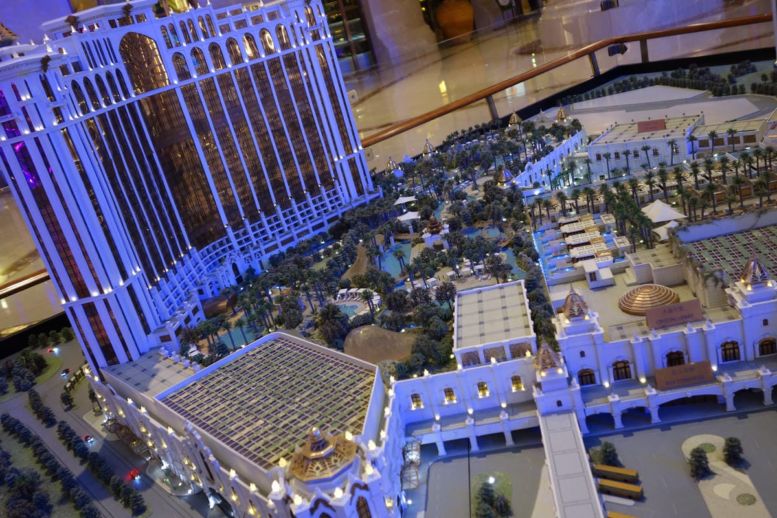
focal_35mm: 35
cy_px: 259
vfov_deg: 37.9
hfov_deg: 54.4
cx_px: 388
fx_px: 755
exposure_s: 1/40
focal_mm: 12.94
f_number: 2.8
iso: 500
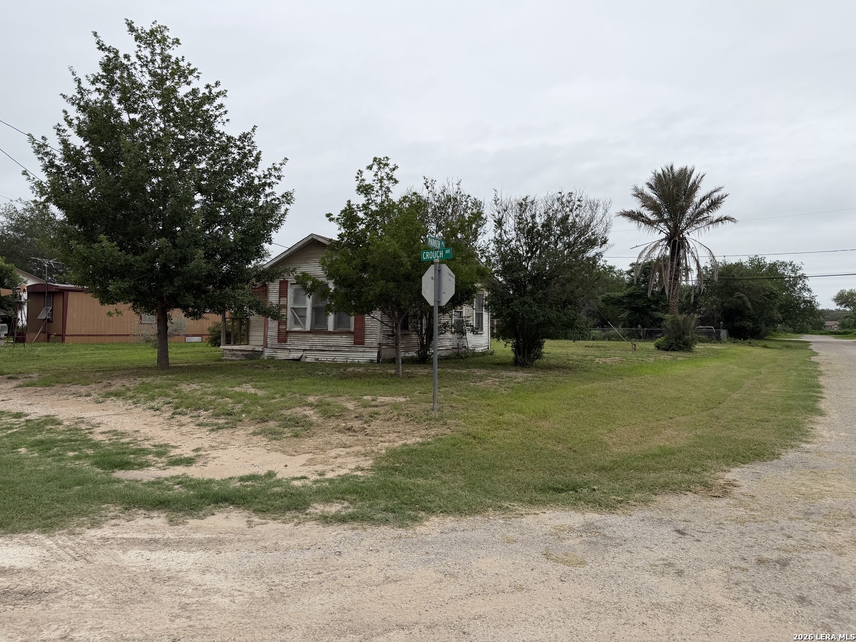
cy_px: 321
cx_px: 428
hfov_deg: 71.6
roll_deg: -0.7
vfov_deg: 56.8
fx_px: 593
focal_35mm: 24
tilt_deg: +0.9
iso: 80
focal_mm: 6.76
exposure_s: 1/1156
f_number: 1.78
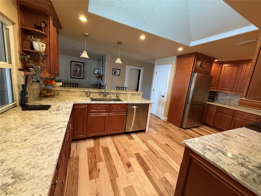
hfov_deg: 102.1
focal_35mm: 14
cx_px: 130
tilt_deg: -10.4
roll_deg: -6.2
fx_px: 106
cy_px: 98
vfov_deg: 85.7
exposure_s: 1/60
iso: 500
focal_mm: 2.22
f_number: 2.2
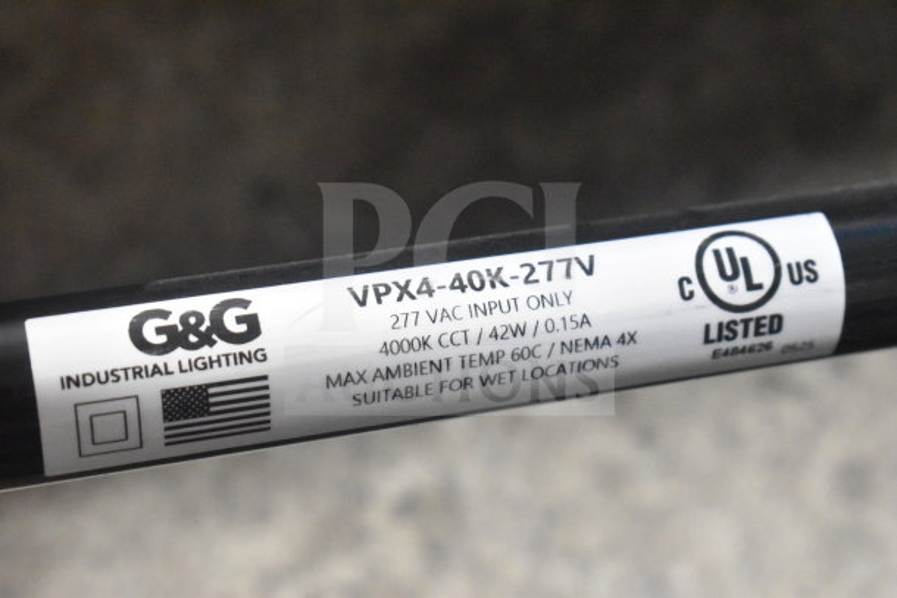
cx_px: 448
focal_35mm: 82
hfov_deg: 24.6
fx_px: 2056
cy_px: 299
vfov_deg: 16.6
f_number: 5.6
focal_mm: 55
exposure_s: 1/100
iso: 9000
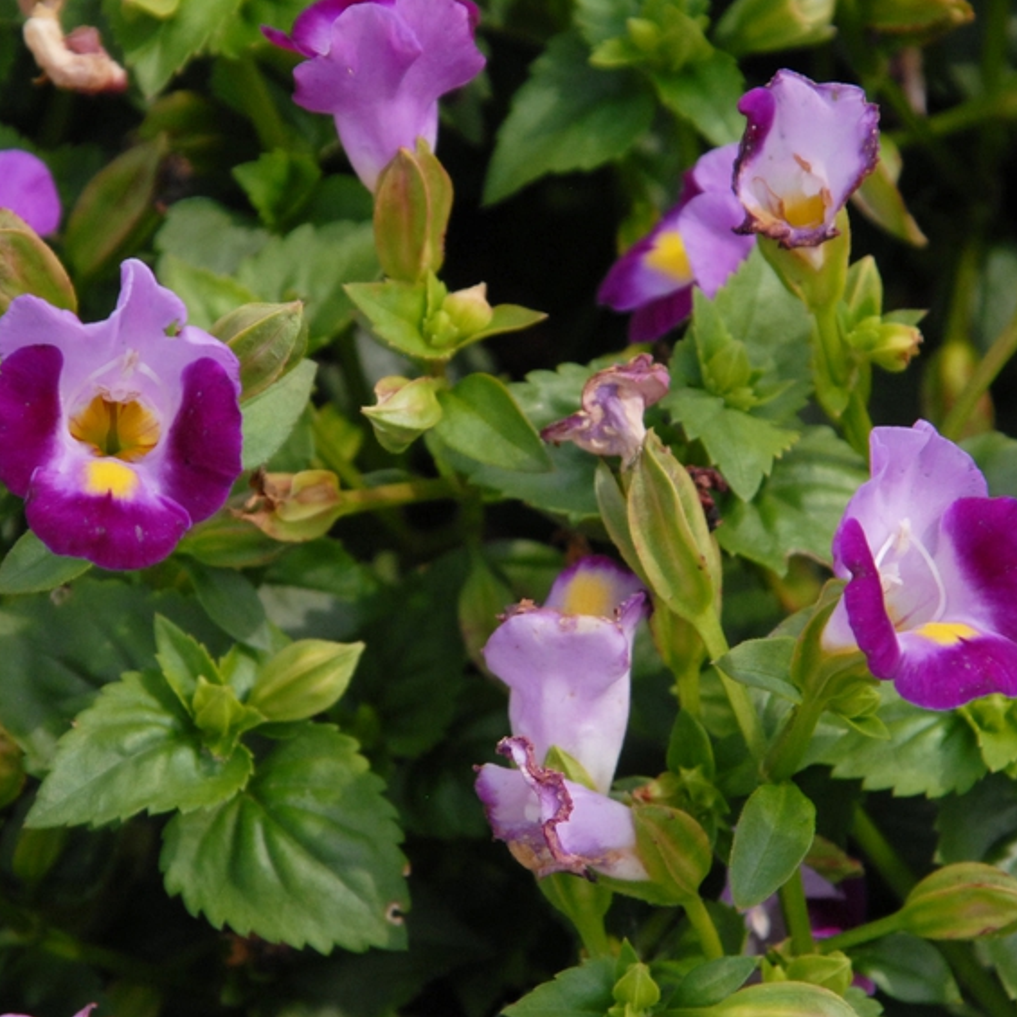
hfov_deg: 4.5
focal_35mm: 393
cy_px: 449
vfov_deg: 4.5
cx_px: 452
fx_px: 13063
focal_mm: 170
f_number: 10
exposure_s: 1/350
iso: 400
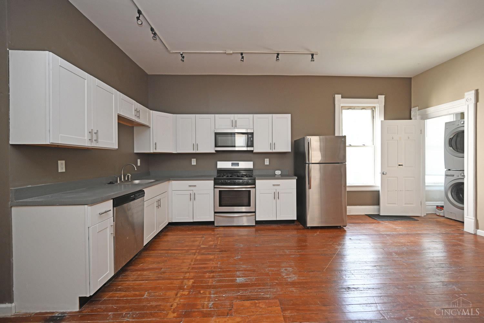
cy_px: 162
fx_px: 188
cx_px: 242
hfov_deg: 104.3
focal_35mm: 14
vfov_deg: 81.2
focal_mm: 14
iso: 500
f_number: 4
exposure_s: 1/60
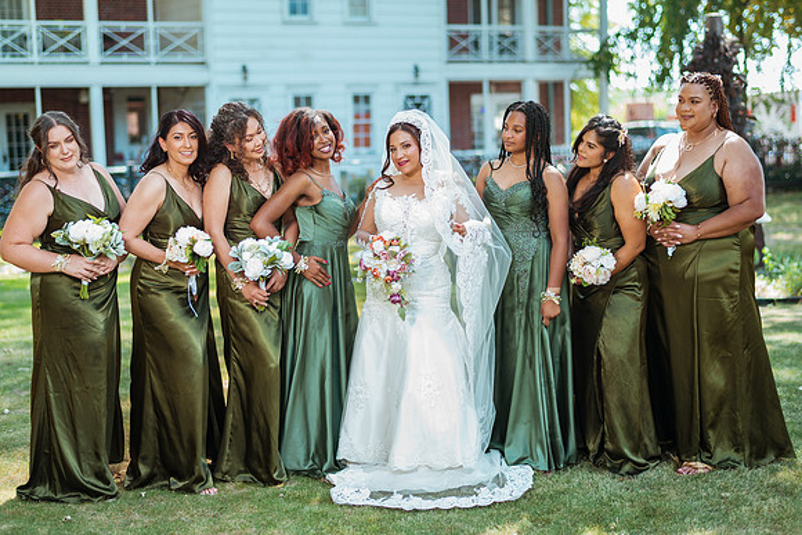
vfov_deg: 23.4
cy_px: 268
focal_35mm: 58
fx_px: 1292
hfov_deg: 34.5
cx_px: 401
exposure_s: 1/200
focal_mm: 58
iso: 50
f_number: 2
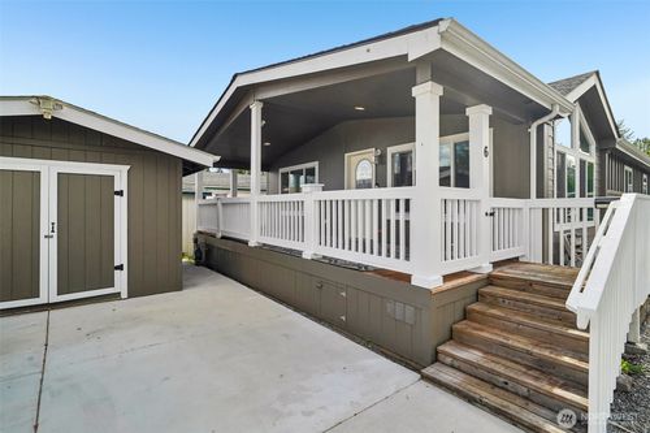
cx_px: 325
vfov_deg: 73.7
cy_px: 216
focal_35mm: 16
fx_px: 289
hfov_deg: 96.8
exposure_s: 1/1000
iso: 1600
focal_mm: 16
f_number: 8
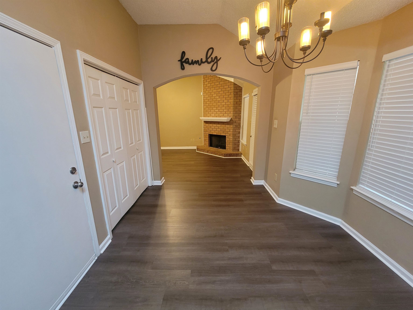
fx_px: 155
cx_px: 206
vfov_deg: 89.9
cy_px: 155
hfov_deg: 106.2
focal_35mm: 13
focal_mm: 2.2
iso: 400
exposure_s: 1/30
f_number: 2.2
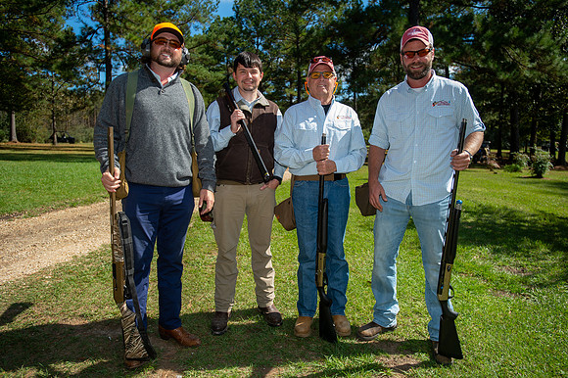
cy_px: 189
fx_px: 410
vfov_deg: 49.5
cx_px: 284
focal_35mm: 26
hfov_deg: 69.4
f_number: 4
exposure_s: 1/320
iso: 80
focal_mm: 26
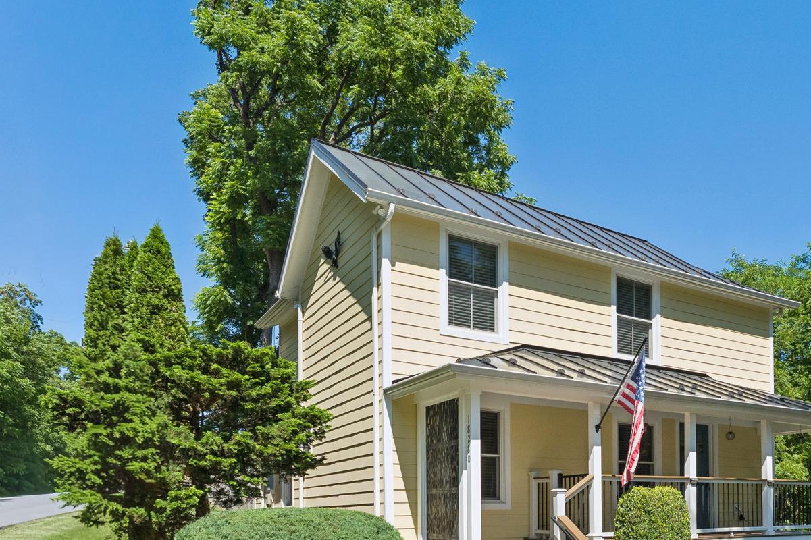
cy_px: 436
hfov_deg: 58.9
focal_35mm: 29
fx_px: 657
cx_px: 637
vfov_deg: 42.6
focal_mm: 17.1
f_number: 7.1
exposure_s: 1/2500
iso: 1250
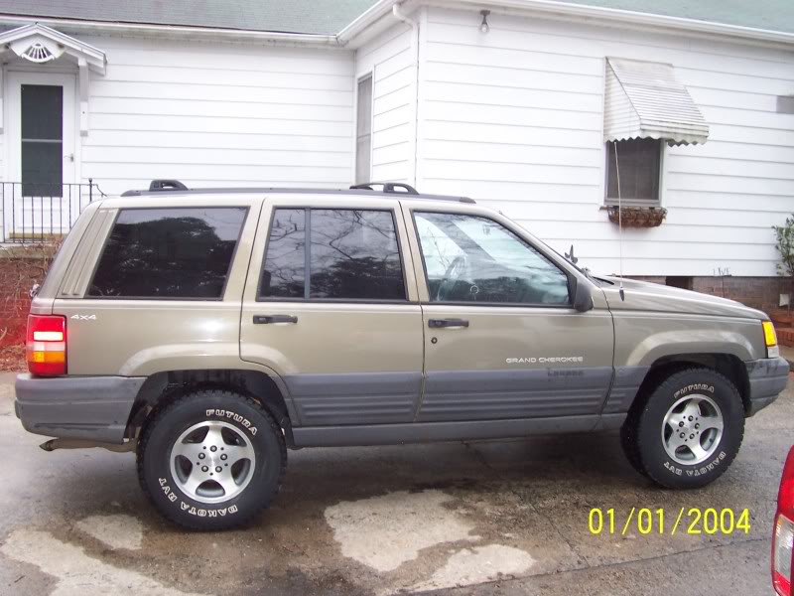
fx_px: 849
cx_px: 397
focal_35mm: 37
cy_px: 298
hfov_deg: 50.1
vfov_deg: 38.7
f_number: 2.8
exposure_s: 1/60
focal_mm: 5.6
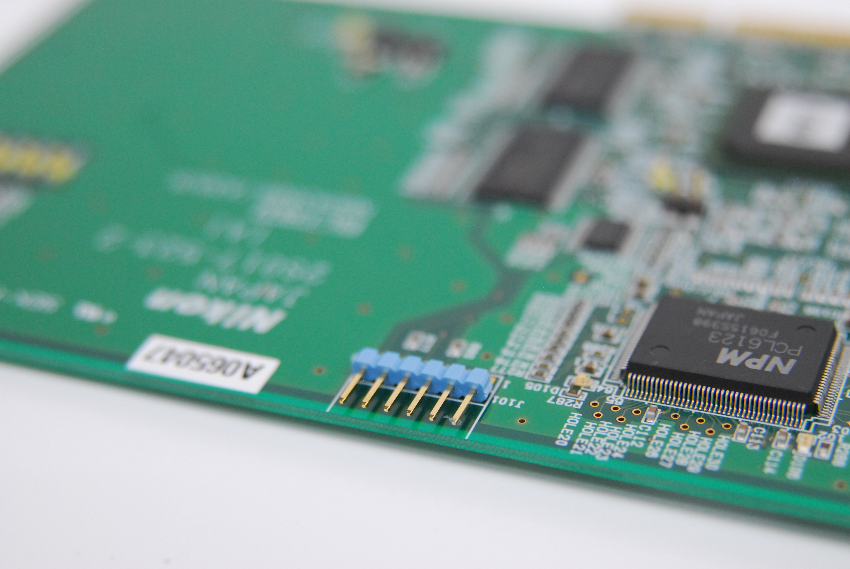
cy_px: 284
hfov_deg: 22.6
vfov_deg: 15.2
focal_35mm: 90
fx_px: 2128
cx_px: 425
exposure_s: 1/125
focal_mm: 60
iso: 800
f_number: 3.8
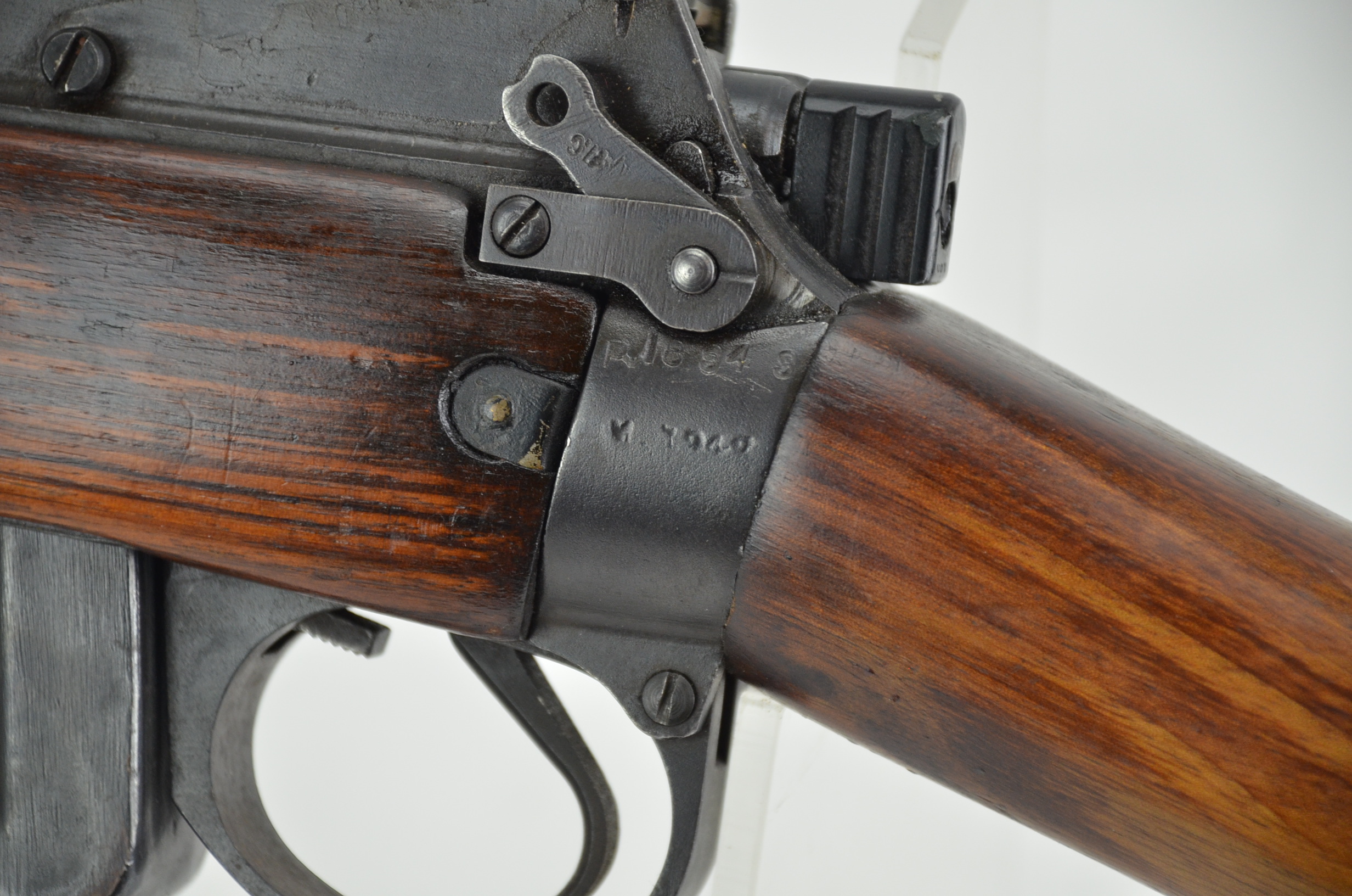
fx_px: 7589
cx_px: 676
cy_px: 448
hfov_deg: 10.2
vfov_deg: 6.8
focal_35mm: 202
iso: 800
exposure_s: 1/125
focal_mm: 135
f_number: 5.6
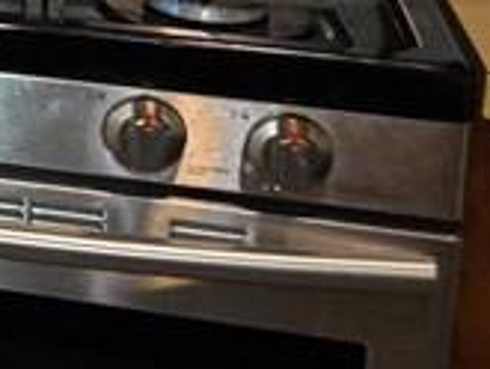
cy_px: -238
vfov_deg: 10.0
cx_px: -772
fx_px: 2026
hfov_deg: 11.1
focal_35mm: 143
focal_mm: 5.4
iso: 125
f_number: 1.8
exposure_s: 1/24
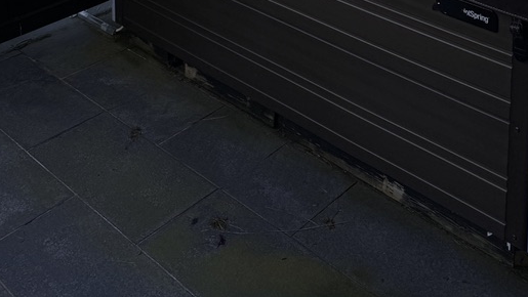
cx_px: 302
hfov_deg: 39.8
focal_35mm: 52
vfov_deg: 18.5
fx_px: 728
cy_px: -225
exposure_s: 1/671
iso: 80
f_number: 1.78
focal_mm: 6.76
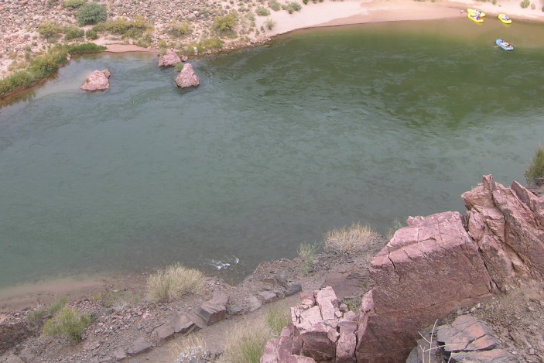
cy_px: 103
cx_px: 181
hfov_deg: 37.1
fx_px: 801
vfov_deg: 25.3
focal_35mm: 53
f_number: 4
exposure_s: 1/110
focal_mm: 8.9
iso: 50
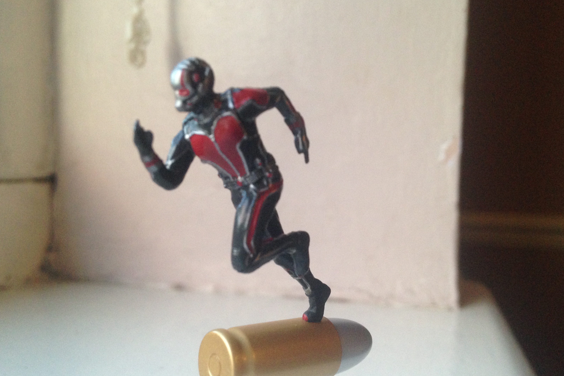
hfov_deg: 54.4
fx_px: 548
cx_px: 283
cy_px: 197
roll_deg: -0.6
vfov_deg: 37.8
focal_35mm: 35
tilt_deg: -3.4
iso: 250
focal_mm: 4.12
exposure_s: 1/20
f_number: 2.4
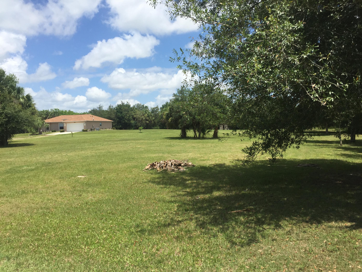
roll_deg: +2.1
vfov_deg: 48.2
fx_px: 303
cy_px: 136
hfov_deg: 61.7
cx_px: 181
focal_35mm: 29
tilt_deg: -2.4
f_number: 2.2
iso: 32
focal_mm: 4.15
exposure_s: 1/2825
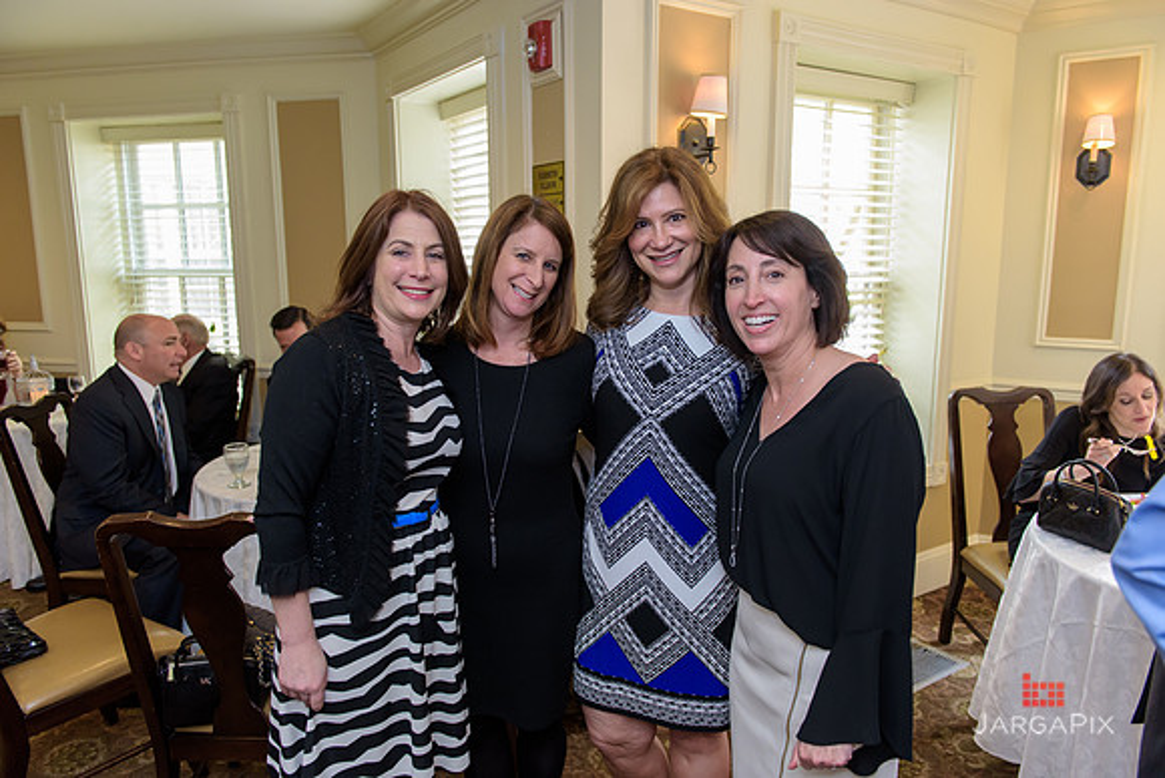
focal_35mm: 26
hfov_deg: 69.4
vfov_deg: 49.6
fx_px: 842
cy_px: 389
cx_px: 582
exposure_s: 1/125
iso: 1600
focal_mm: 26
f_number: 3.2
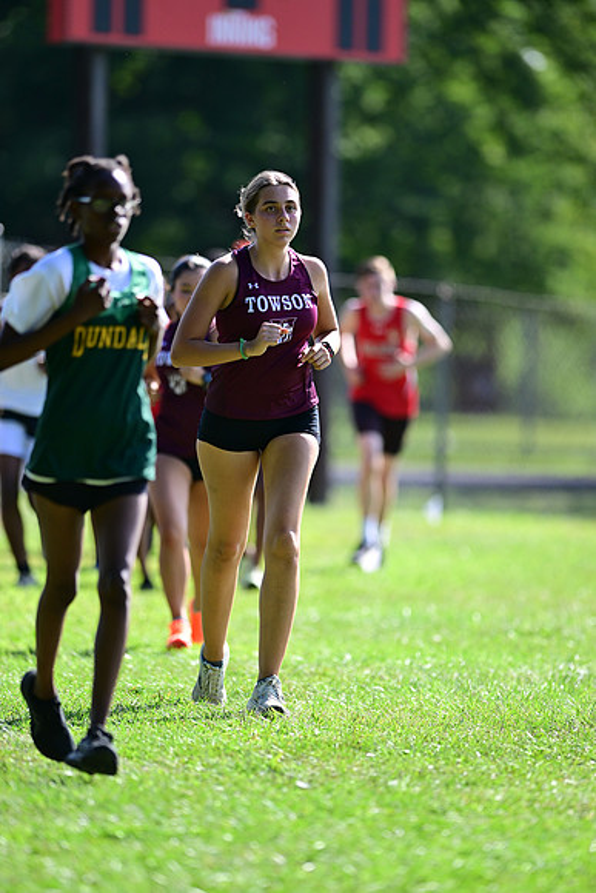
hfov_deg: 4.6
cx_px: 298
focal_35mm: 300
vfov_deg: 6.9
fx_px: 7445
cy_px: 446
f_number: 2.8
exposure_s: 1/2500
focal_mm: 300
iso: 450
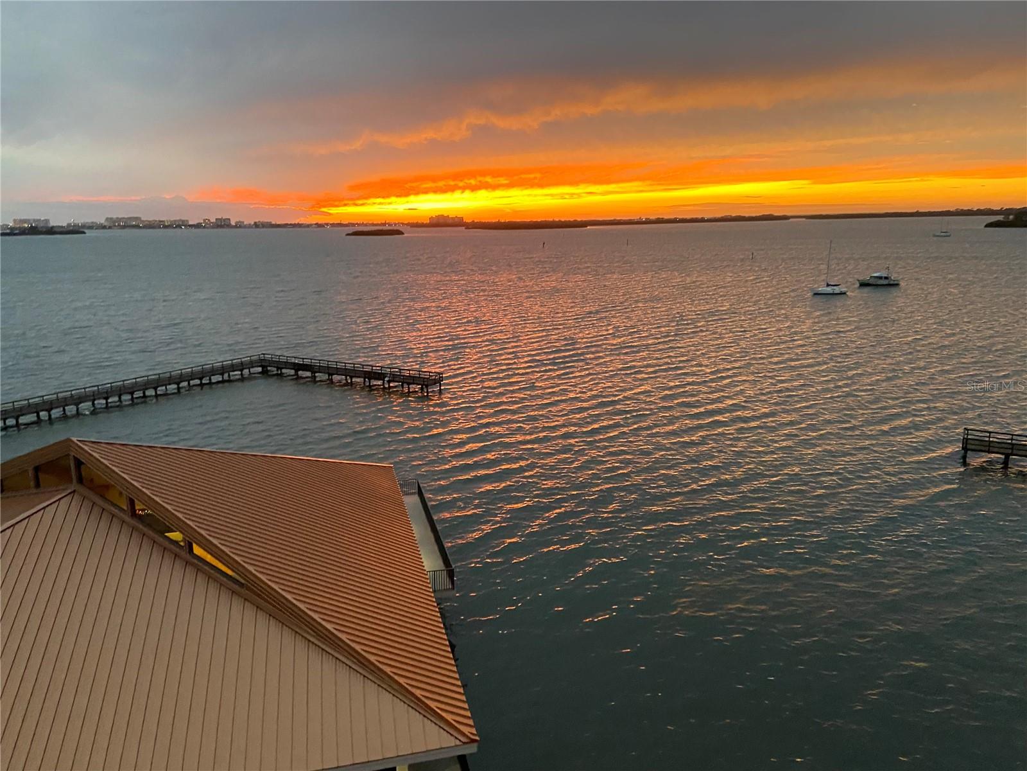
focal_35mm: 26
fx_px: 771
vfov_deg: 53.1
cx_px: 514
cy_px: 386
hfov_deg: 67.3
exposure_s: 1/42
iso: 500
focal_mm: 4.25
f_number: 1.8
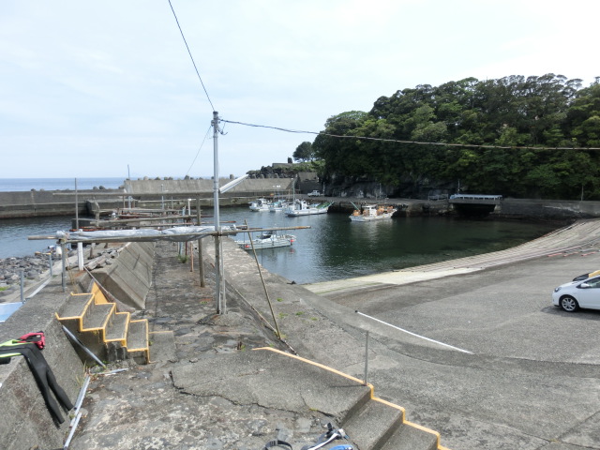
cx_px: 300
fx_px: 416
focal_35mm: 24
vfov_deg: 56.8
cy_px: 225
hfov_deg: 71.6
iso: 80
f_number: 3
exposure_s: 1/1000
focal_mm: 4.24
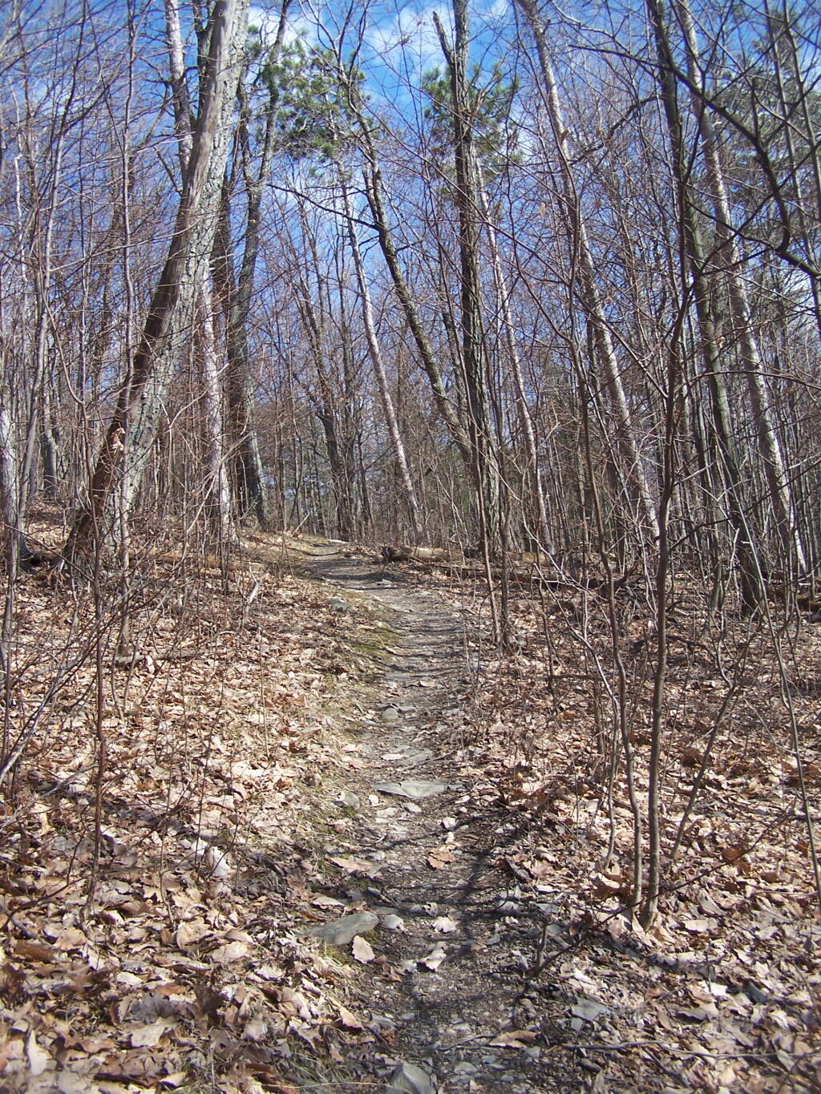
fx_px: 1201
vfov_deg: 49.0
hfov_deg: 37.7
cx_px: 410
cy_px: 547
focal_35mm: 38
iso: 80
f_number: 2.8
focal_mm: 6.3
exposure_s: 1/640
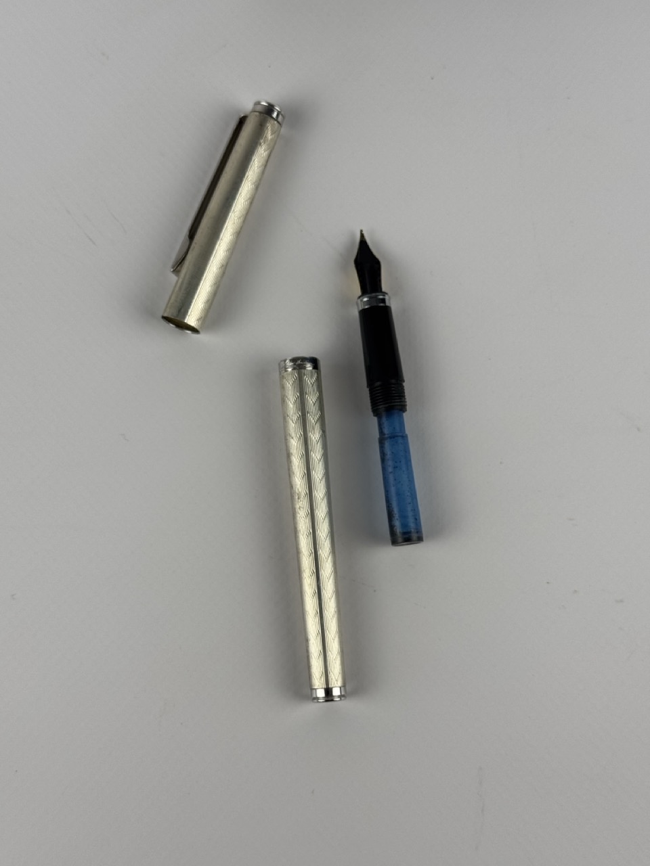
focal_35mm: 48
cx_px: 325
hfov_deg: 30.3
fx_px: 1202
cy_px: 433
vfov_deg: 39.7
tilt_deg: -79.8
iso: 64
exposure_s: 1/604
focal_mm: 6.76
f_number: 1.78
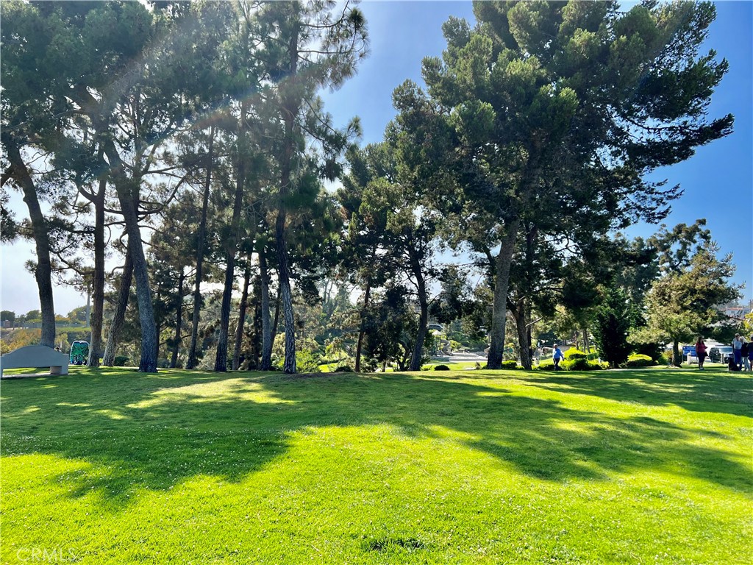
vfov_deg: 53.1
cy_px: 282
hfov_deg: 67.3
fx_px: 566
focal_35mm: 26
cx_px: 376
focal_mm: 5.7
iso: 50
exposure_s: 1/1901
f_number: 1.5
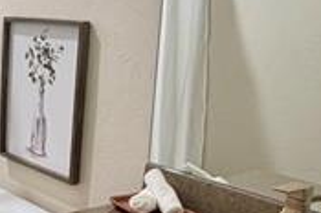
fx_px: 570
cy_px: 138
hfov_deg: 28.5
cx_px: -33
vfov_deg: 21.1
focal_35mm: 64
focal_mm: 2.22
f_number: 2.2
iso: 200
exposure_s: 1/60
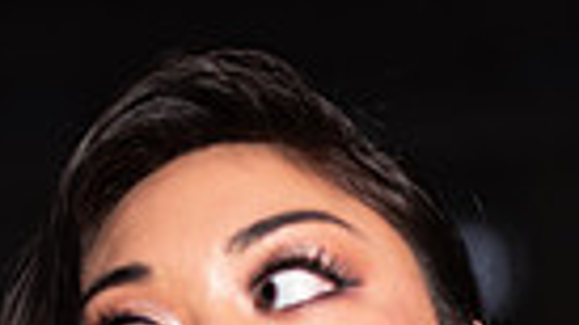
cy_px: 568
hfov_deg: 13.9
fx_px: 2379
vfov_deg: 7.6
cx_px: 224
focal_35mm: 155
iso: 800
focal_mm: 35
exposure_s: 1/640
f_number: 1.4
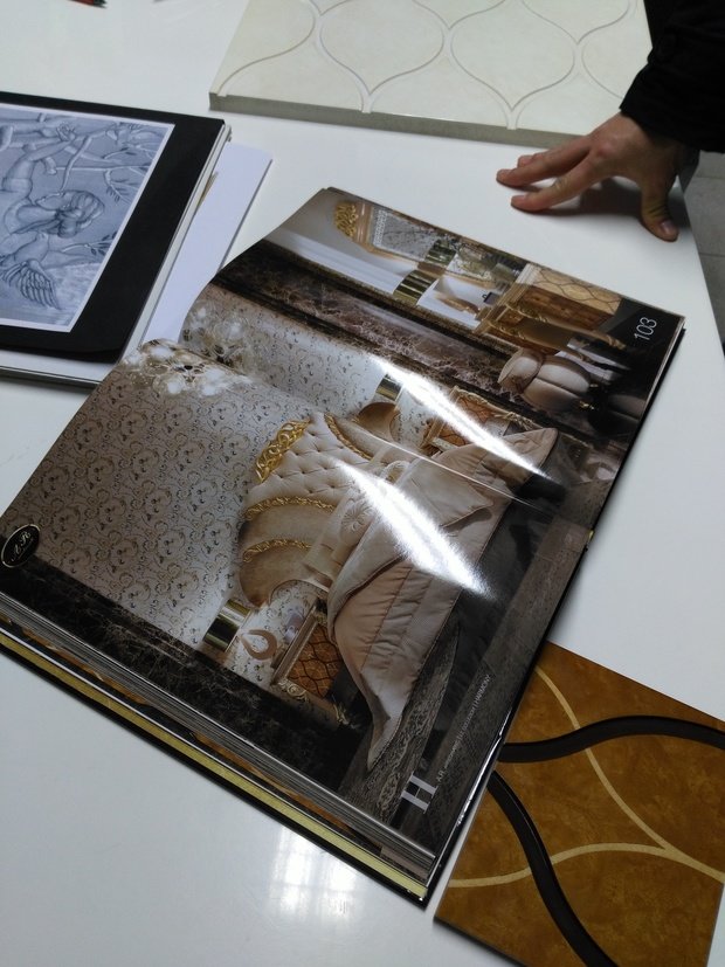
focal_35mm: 28
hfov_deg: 49.7
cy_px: 484
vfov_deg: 63.5
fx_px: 782
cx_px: 362
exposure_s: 1/33
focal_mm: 2.96
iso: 143
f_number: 2
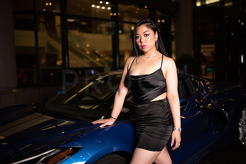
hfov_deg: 54.4
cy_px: 82
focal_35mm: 35
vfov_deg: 37.9
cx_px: 123
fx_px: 239
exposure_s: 1/640
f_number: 1.4
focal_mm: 35
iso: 500
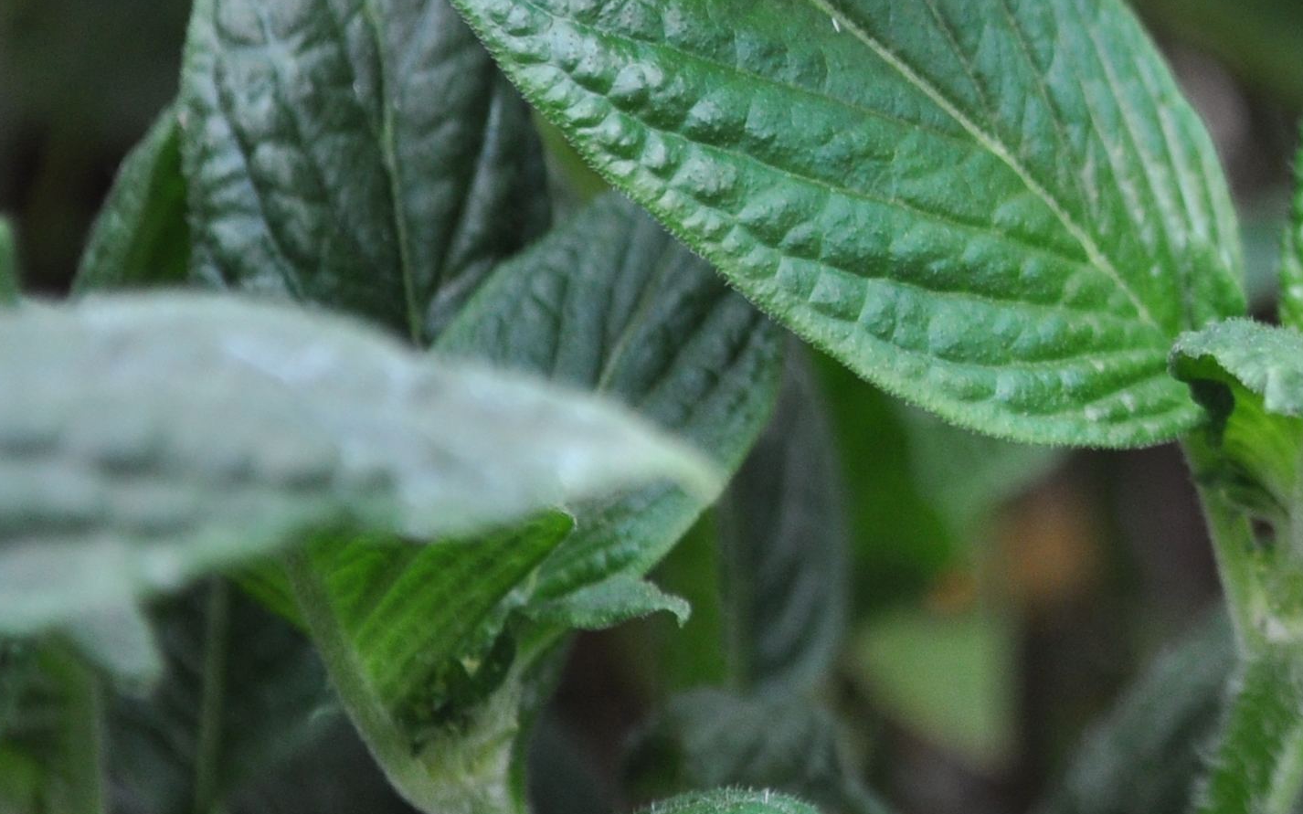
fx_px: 8967
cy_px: 126
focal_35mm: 253
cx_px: 1923
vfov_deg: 5.2
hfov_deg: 8.1
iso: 400
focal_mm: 55
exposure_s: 1/80
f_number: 5.6
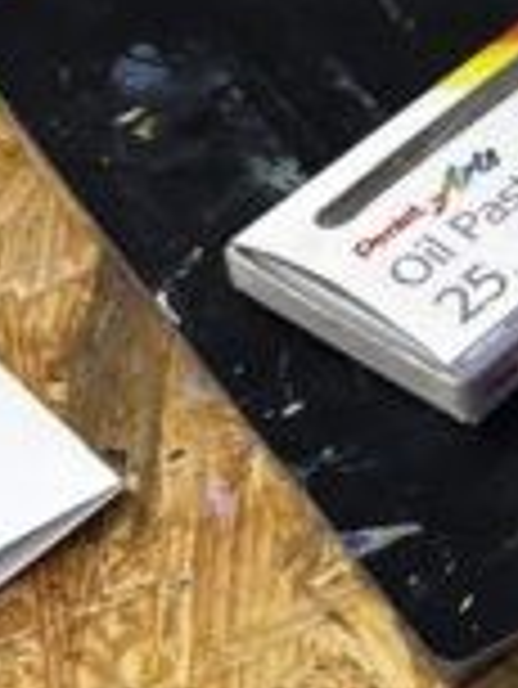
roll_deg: +0.1
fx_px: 3387
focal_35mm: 170
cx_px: 1527
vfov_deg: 10.1
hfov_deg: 7.7
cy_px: -976
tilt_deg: -23.6
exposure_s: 1/100
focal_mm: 5.96
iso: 40
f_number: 1.6
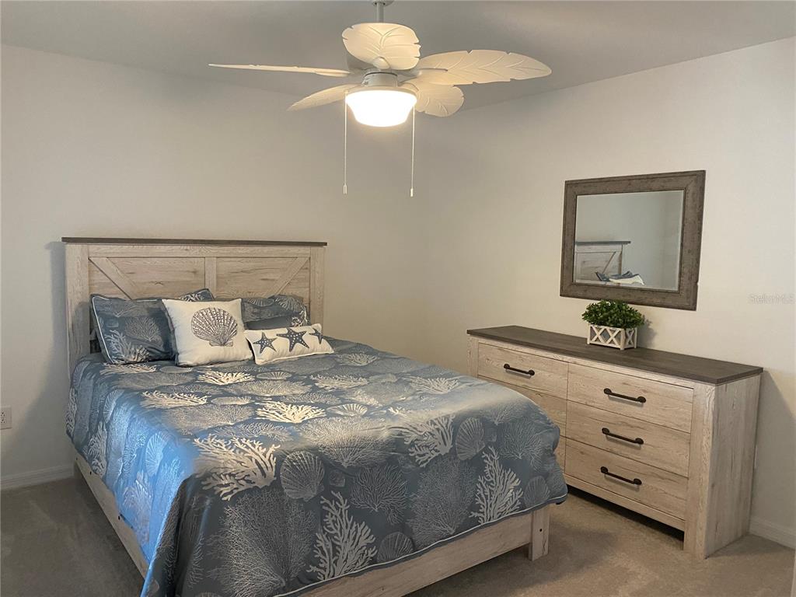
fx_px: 598
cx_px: 398
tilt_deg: -4.4
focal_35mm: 26
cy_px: 298
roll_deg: -1.2
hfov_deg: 67.3
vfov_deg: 53.1
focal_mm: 4.25
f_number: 1.8
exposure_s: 1/60
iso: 400
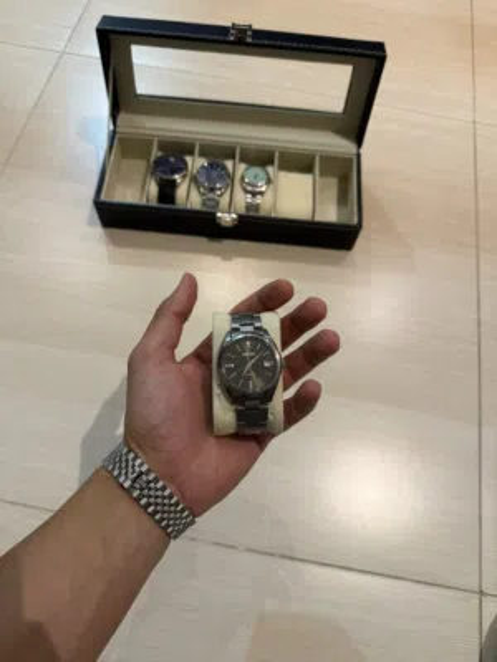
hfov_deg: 56.8
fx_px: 459
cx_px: 248
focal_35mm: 24
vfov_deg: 71.6
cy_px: 331
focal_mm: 6.76
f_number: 1.78
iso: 320
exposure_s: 1/50
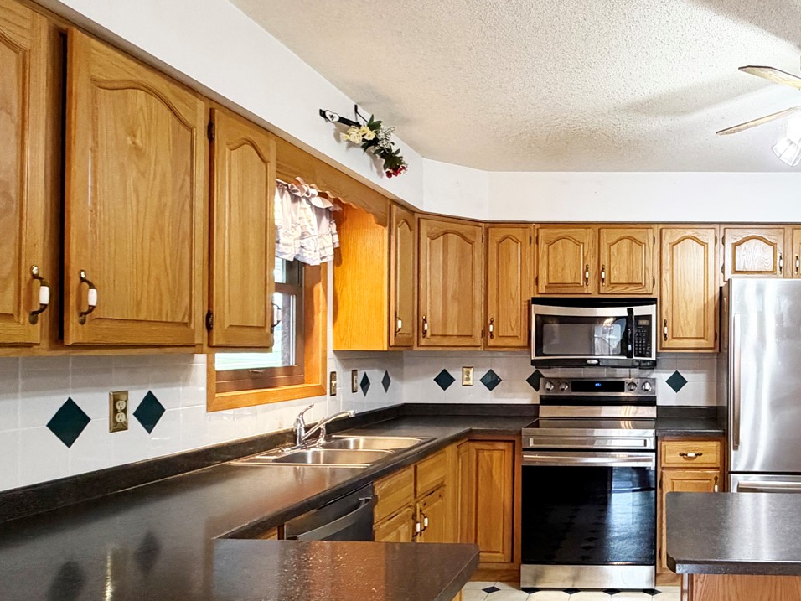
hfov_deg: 55.4
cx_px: 649
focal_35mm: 30
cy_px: 347
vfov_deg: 46.6
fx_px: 694
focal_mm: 2.22
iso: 320
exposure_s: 1/60
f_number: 2.2
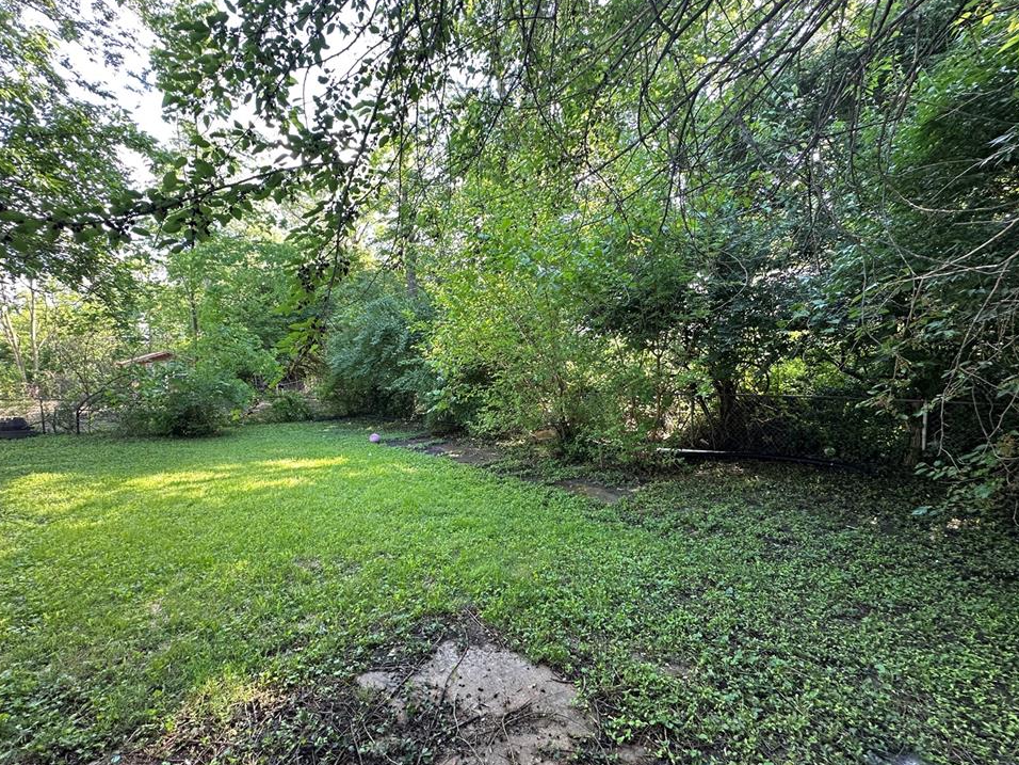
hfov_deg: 98.1
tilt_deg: -3.6
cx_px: 486
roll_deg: +0.7
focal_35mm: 15
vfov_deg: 81.7
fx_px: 442
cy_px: 396
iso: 100
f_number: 2.2
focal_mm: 2.22
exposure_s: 1/99
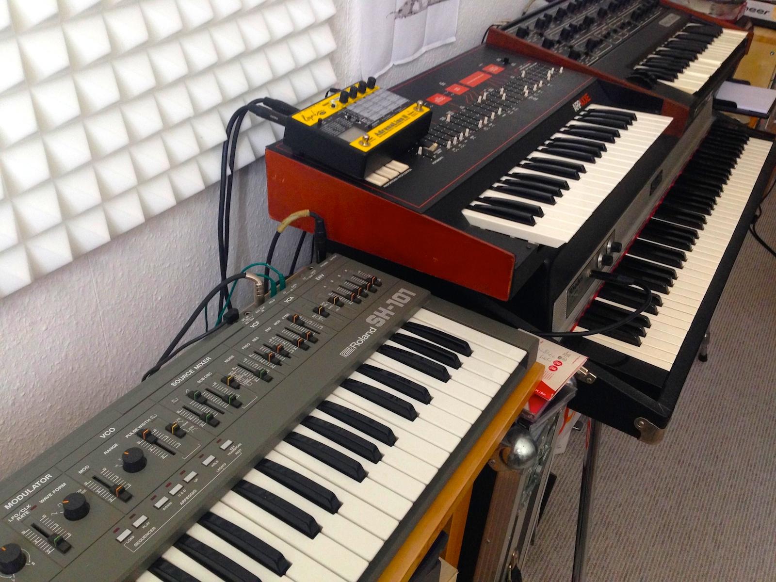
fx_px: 740
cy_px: 291
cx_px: 388
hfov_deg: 55.4
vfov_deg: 42.9
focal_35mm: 33
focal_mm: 4.12
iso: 200
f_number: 2.4
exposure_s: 1/20
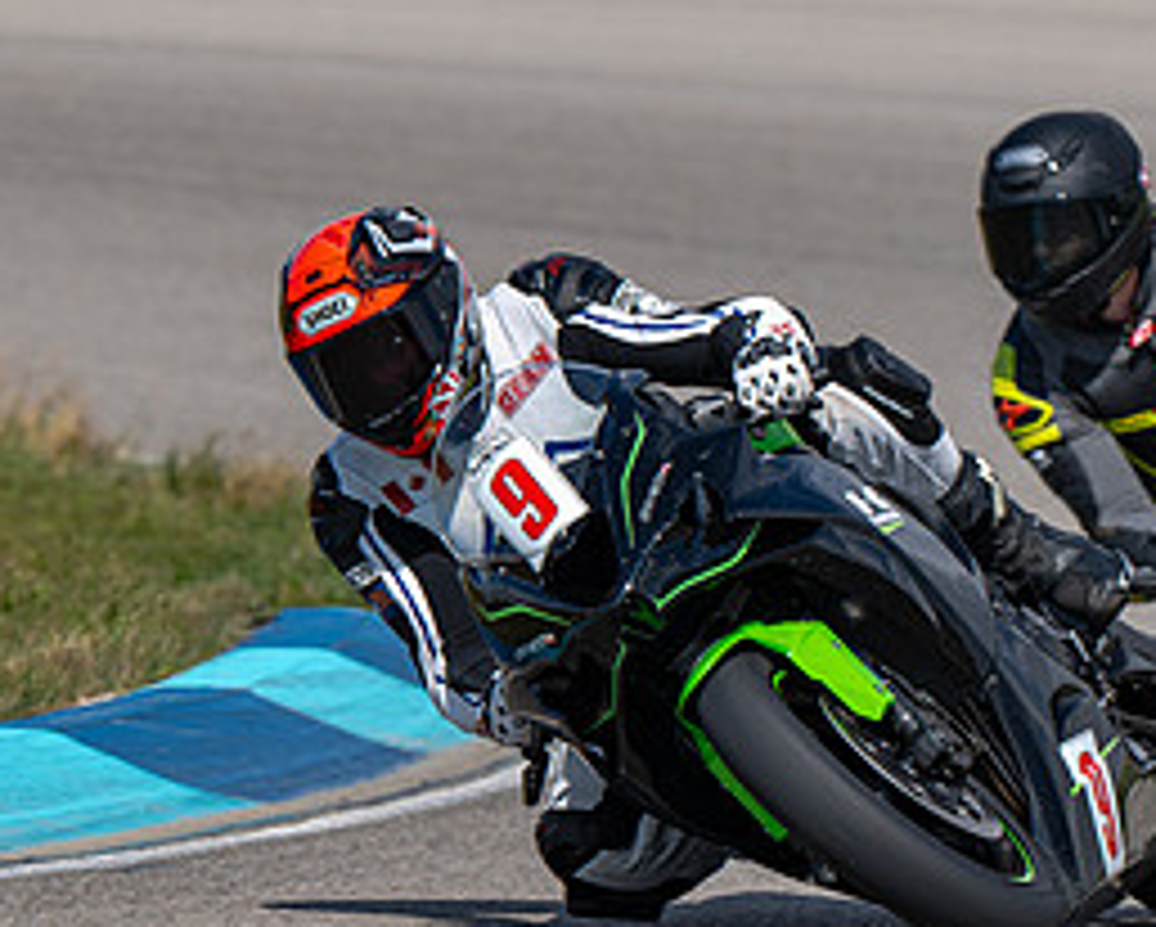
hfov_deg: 2.0
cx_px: 760
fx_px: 32733
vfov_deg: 1.6
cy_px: 636
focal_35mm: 956
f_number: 6.3
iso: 80
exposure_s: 1/800
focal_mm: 360
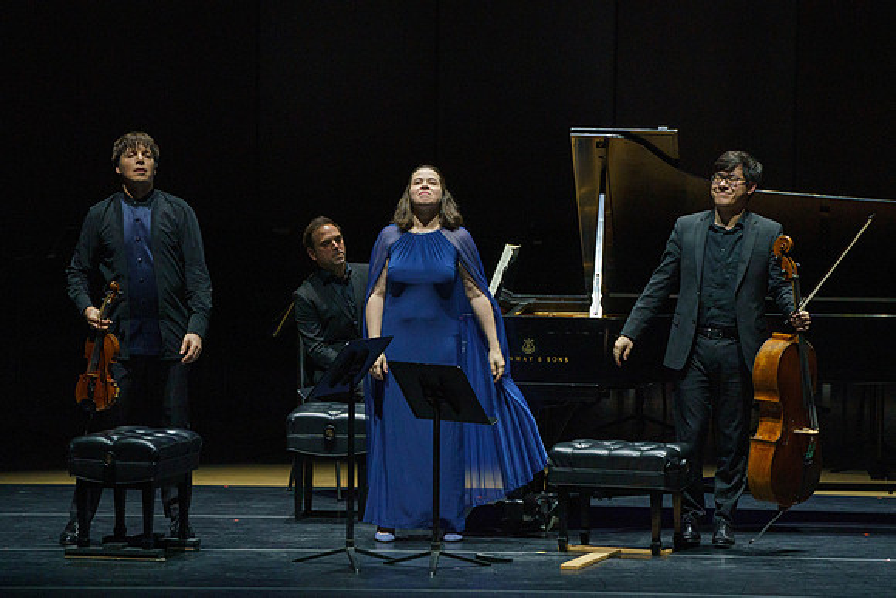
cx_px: 432
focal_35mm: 263
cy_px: 334
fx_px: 6544
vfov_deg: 5.2
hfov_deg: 7.8
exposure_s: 1/320
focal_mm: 235
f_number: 8
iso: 3200
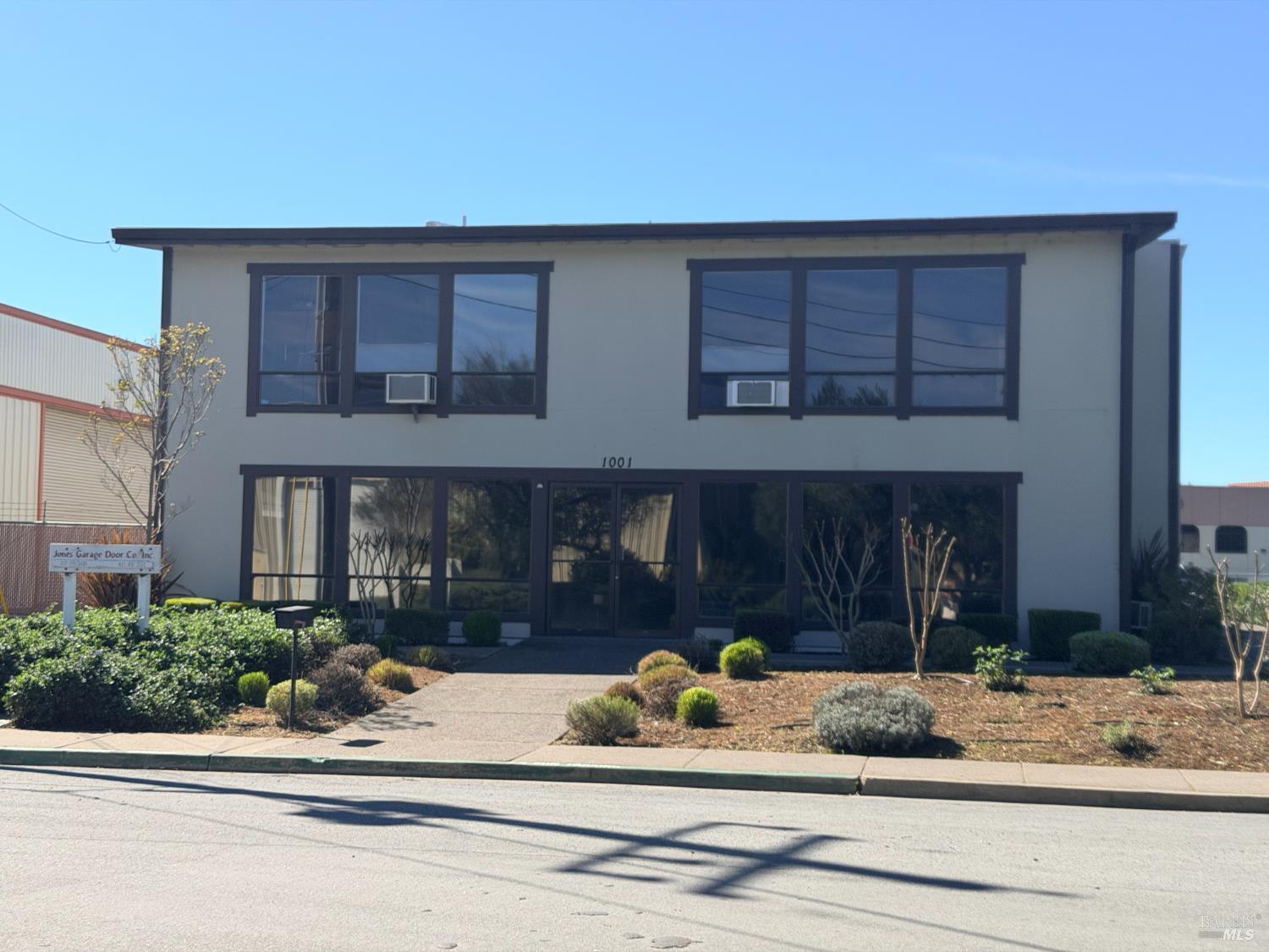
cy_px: 476
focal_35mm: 48
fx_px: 1760
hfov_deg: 39.7
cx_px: 634
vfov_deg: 30.3
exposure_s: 1/3891
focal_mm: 6.76
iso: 80
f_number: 1.78
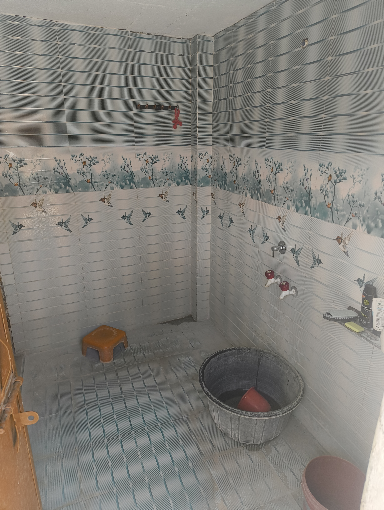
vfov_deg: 71.5
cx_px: 192
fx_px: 354
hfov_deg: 56.9
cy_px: 255
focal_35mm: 24
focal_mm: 5.56
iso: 129
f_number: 1.87
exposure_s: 1/100
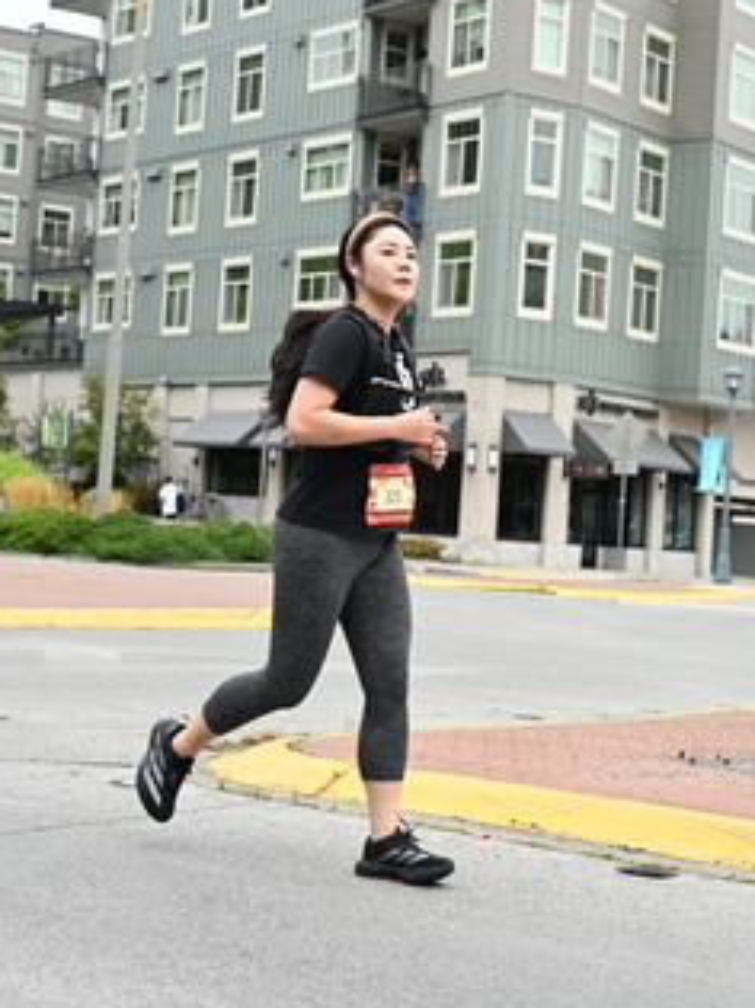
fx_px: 2153
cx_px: 350
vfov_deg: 26.3
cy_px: 384
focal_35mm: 74
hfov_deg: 19.9
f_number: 4
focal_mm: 44
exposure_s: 1/800
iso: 1600
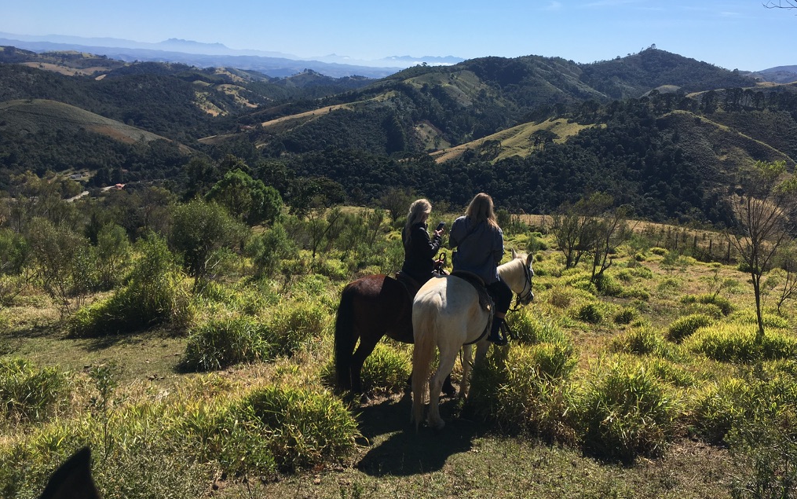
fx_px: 674
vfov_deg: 40.6
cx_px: 400
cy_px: 233
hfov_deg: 61.2
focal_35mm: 31
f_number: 2.2
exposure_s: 1/2079
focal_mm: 4.15
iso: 25
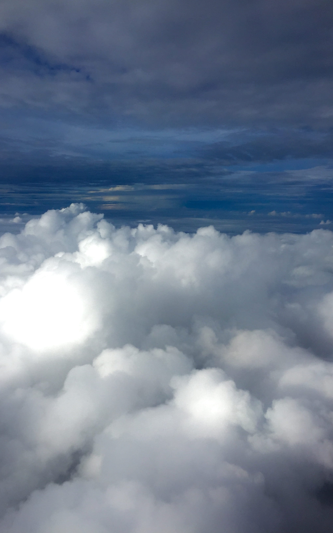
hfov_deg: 40.6
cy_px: 267
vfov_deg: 61.2
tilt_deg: -6.7
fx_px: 450
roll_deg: -0.6
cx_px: 163
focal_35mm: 31
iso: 32
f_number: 2.2
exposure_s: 1/4950
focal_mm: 4.15
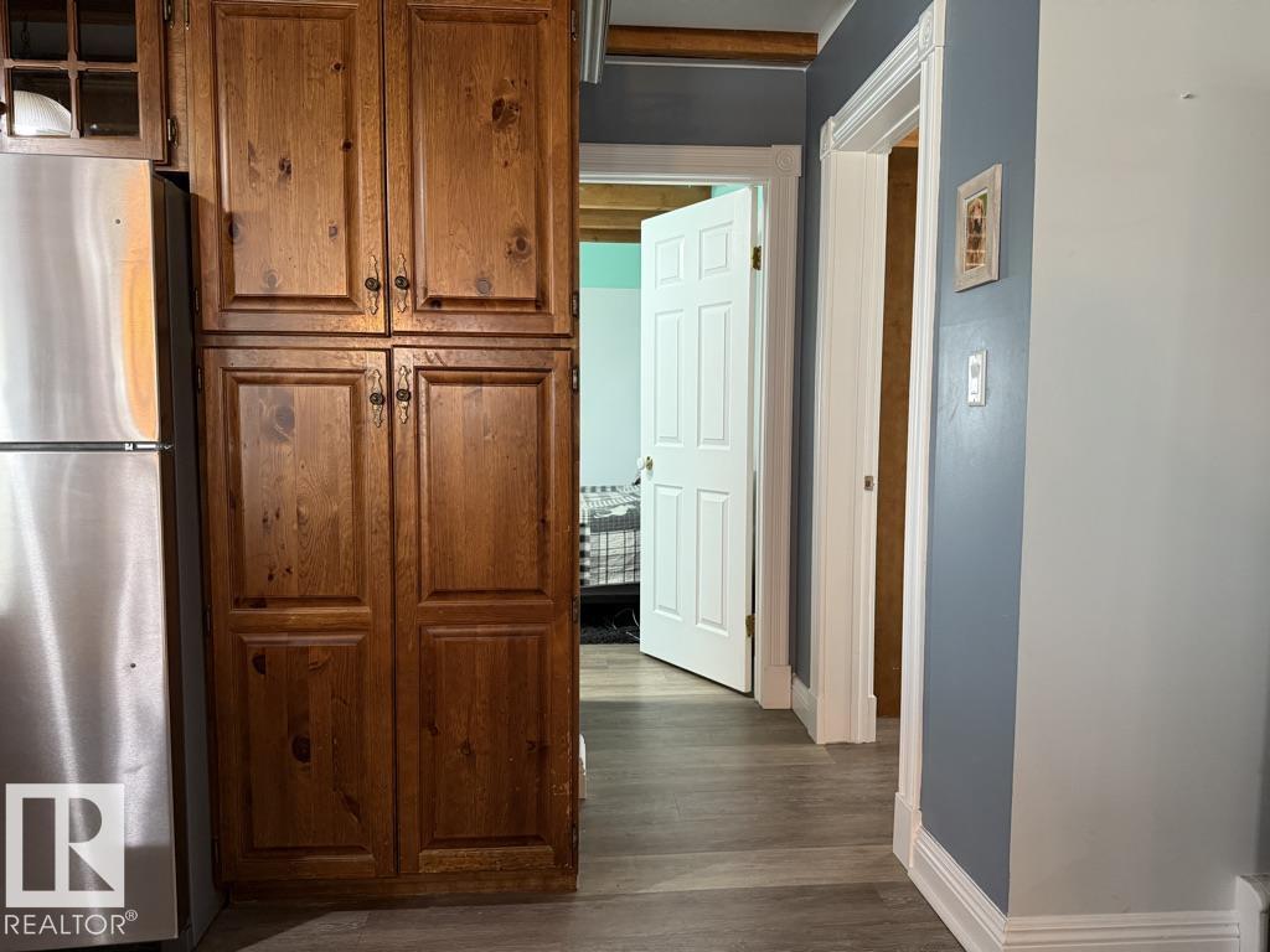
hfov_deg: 71.6
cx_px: 635
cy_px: 476
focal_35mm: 24
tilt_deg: -4.2
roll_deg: -0.2
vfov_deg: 56.8
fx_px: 881
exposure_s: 1/60
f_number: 1.78
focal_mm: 6.76
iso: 400
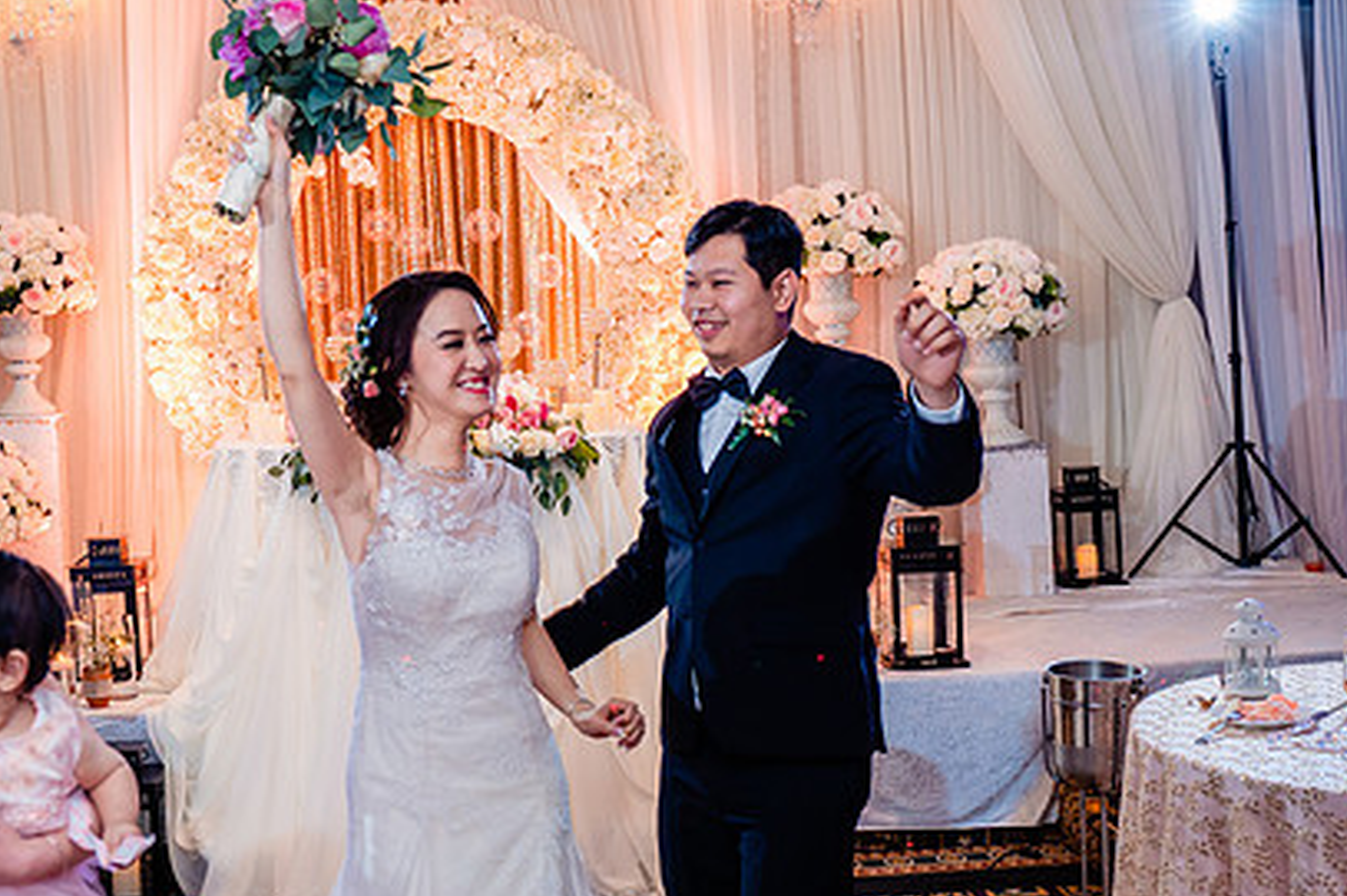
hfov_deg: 39.0
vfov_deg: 26.9
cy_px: 386
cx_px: 424
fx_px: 1870
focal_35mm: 50
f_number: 3.5
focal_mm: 28
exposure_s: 1/160
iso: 1000
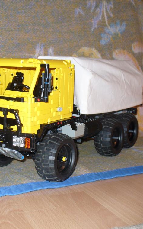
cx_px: 44
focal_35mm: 53
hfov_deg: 24.3
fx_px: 330
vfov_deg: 38.2
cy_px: 114
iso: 100
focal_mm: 6.1
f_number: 2.8
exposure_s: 1/30
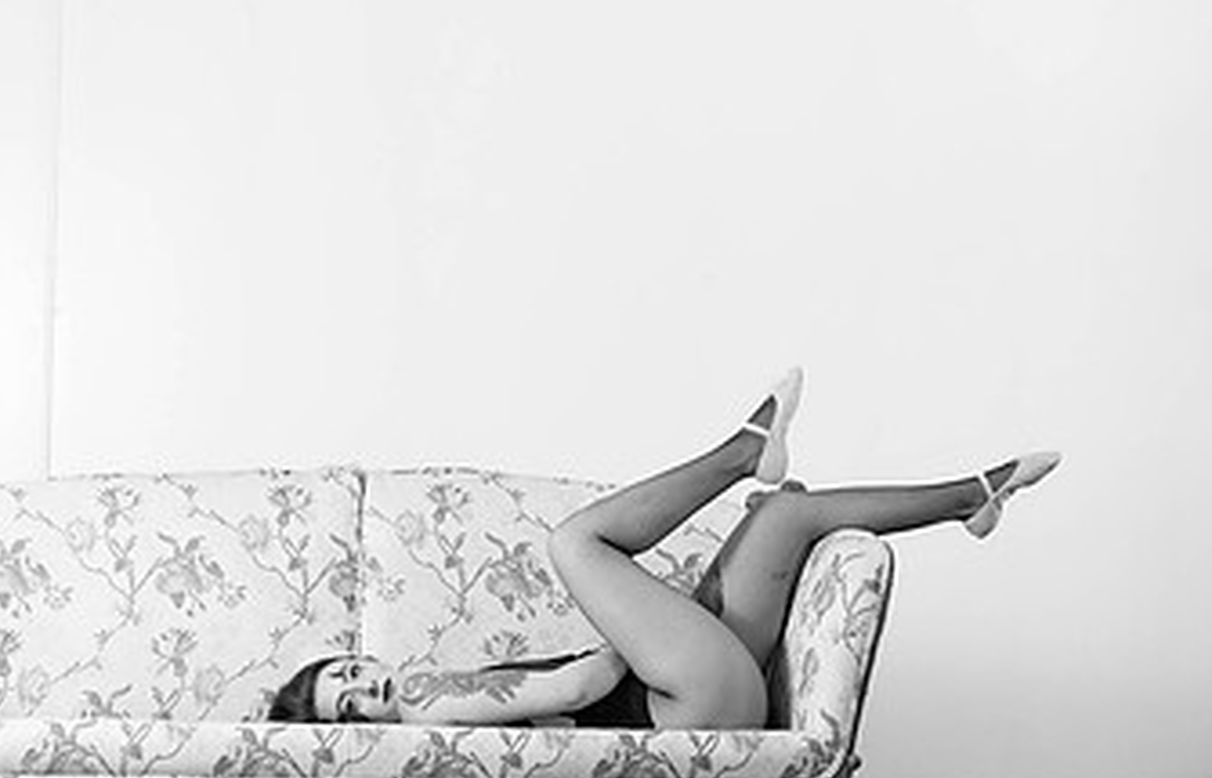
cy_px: 380
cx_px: 583
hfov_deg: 22.2
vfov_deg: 14.3
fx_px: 3095
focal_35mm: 93
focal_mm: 63
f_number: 5.6
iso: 500
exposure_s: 1/110
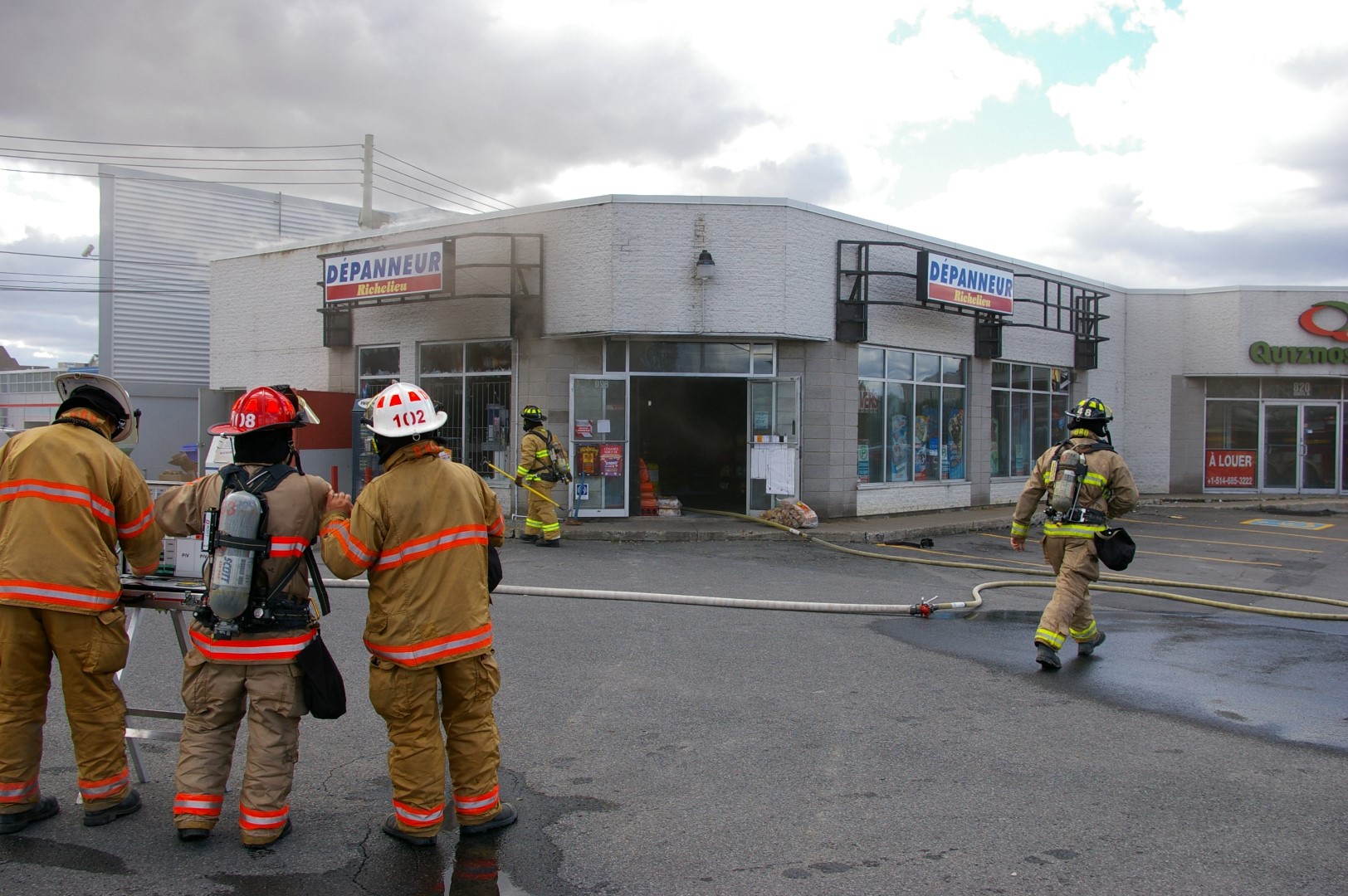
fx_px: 1179
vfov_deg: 41.6
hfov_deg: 59.5
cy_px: 448
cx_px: 674
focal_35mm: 32
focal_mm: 21
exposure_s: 1/180
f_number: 9.5
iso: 200
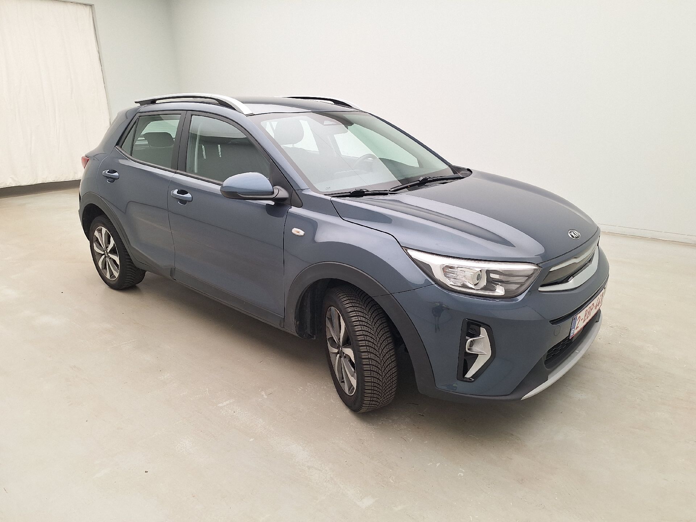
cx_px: 348
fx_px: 462
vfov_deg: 58.9
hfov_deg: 73.9
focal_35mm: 23
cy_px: 261
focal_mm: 5.54
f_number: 1.8
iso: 50
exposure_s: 1/100
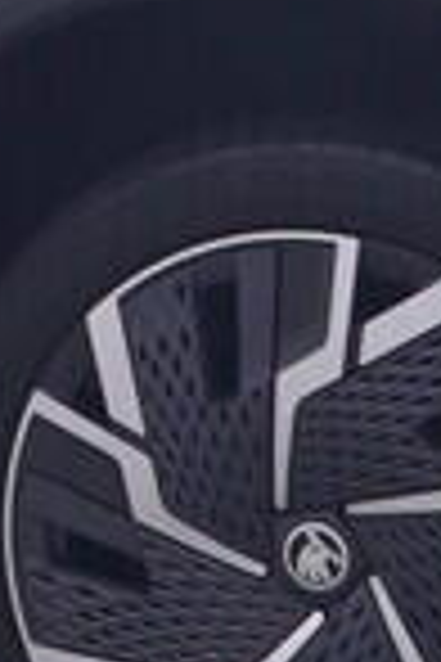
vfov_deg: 9.2
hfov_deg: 6.0
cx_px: -576
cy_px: -248
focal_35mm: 220
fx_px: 4040
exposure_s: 1/80
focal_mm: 15
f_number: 5
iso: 200
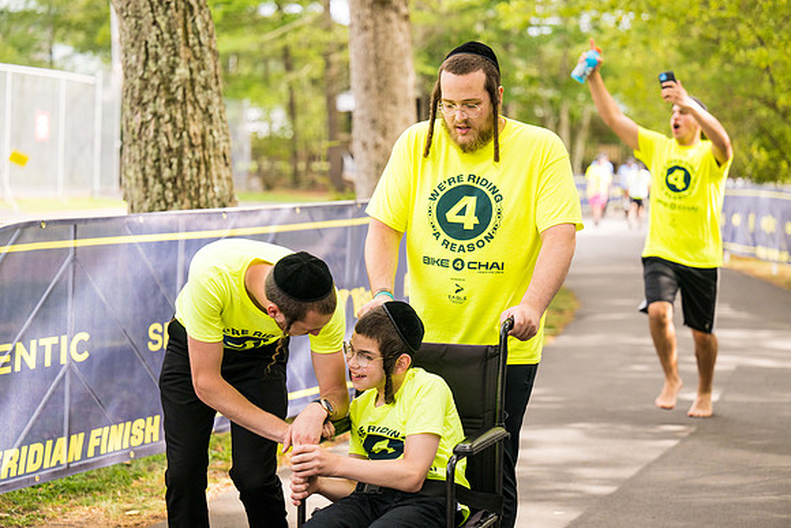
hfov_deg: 25.7
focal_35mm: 79
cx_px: 396
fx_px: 1736
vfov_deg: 17.3
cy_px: 264
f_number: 2.8
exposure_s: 1/800
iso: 450
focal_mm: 79
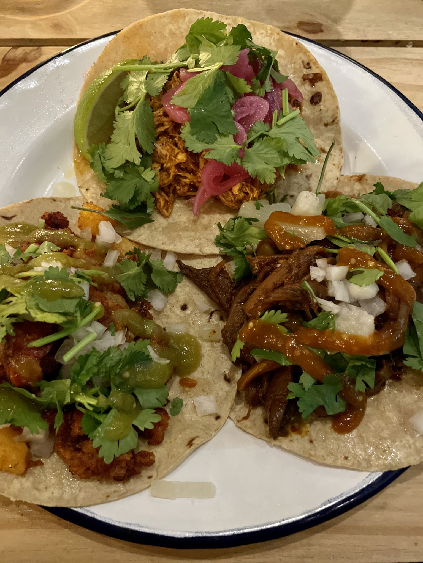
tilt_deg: -67.8
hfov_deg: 53.1
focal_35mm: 26
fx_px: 424
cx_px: 212
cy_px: 282
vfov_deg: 67.3
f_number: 1.6
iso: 800
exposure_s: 1/25
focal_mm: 4.2
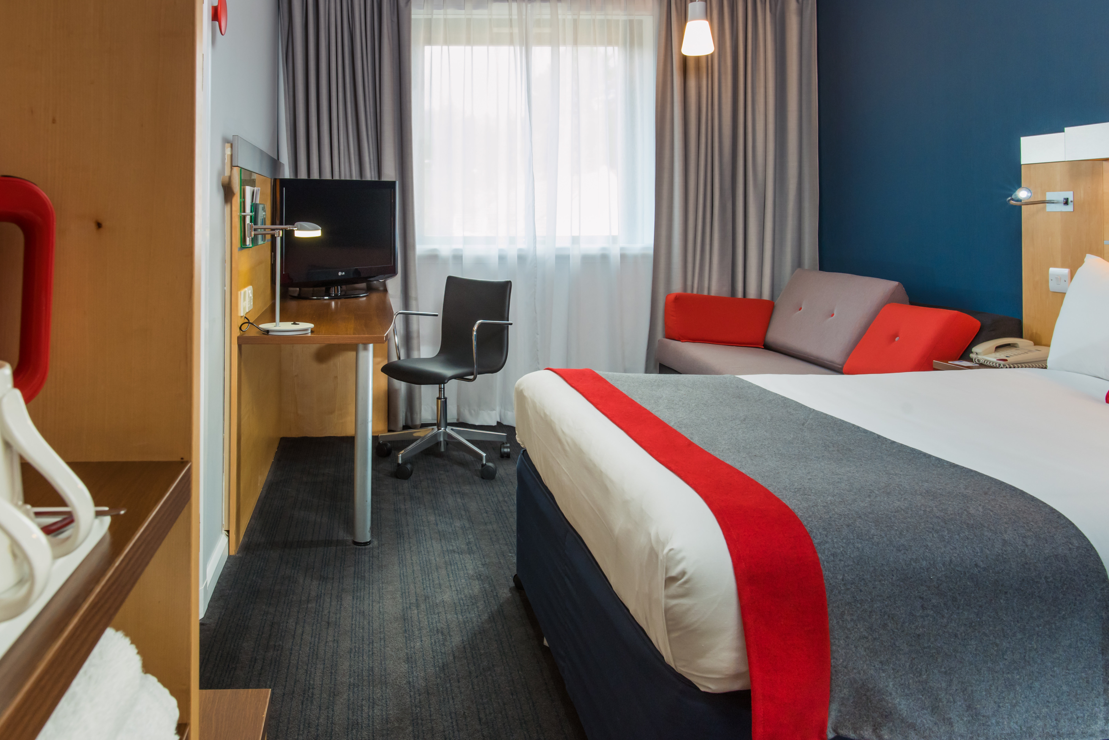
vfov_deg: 49.6
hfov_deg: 69.4
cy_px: 383
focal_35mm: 26
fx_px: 801
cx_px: 544
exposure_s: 1/25
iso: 640
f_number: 10
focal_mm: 20
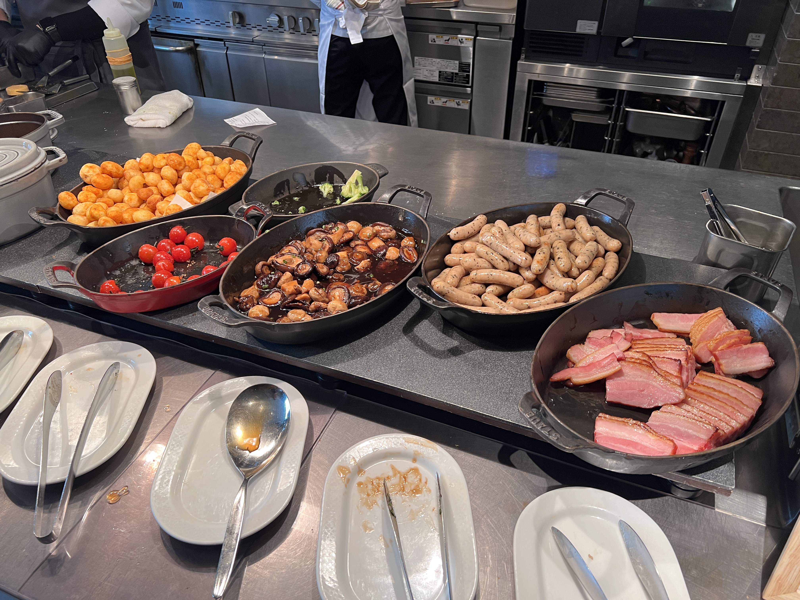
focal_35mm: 26
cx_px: 400
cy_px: 300
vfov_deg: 53.1
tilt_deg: -37.3
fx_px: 601
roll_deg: +1.5
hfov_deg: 67.3
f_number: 1.5
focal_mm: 5.7
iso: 80
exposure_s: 1/50
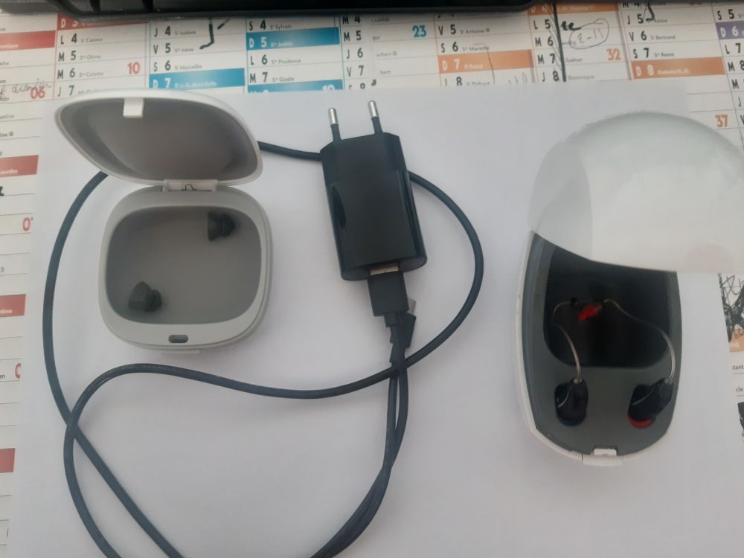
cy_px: 279
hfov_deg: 67.3
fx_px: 559
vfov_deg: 53.1
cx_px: 372
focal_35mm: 26
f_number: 1.7
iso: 200
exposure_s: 1/50
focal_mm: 3.92
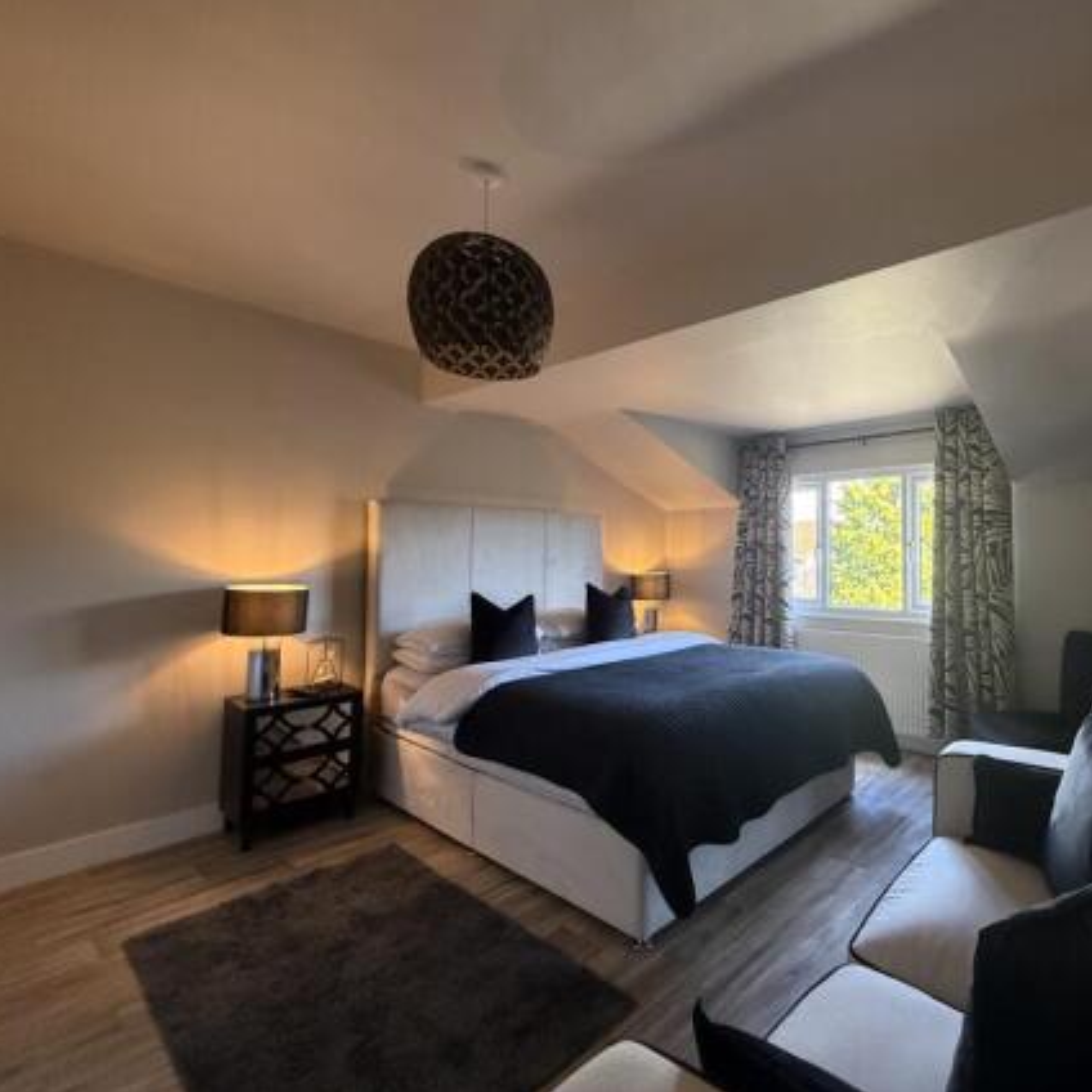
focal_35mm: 17
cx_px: 735
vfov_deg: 84.0
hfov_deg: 80.9
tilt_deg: +2.6
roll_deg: +0.3
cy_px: 534
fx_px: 607
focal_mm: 2.22
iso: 400
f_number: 2.2
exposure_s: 1/100
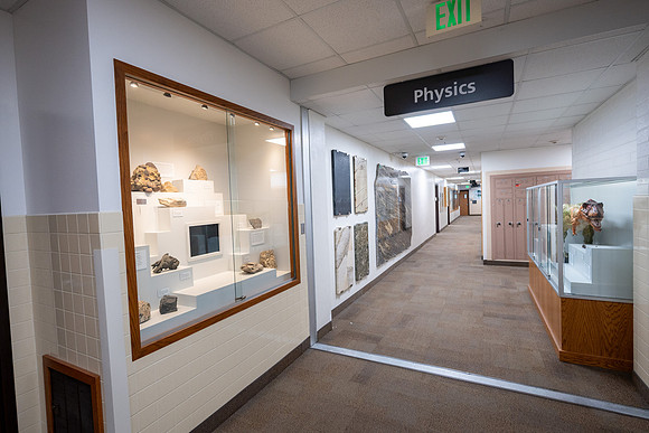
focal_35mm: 17
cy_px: 216
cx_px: 324
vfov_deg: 70.5
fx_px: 307
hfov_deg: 93.3
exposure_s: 1/160
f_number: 4
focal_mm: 17
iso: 800
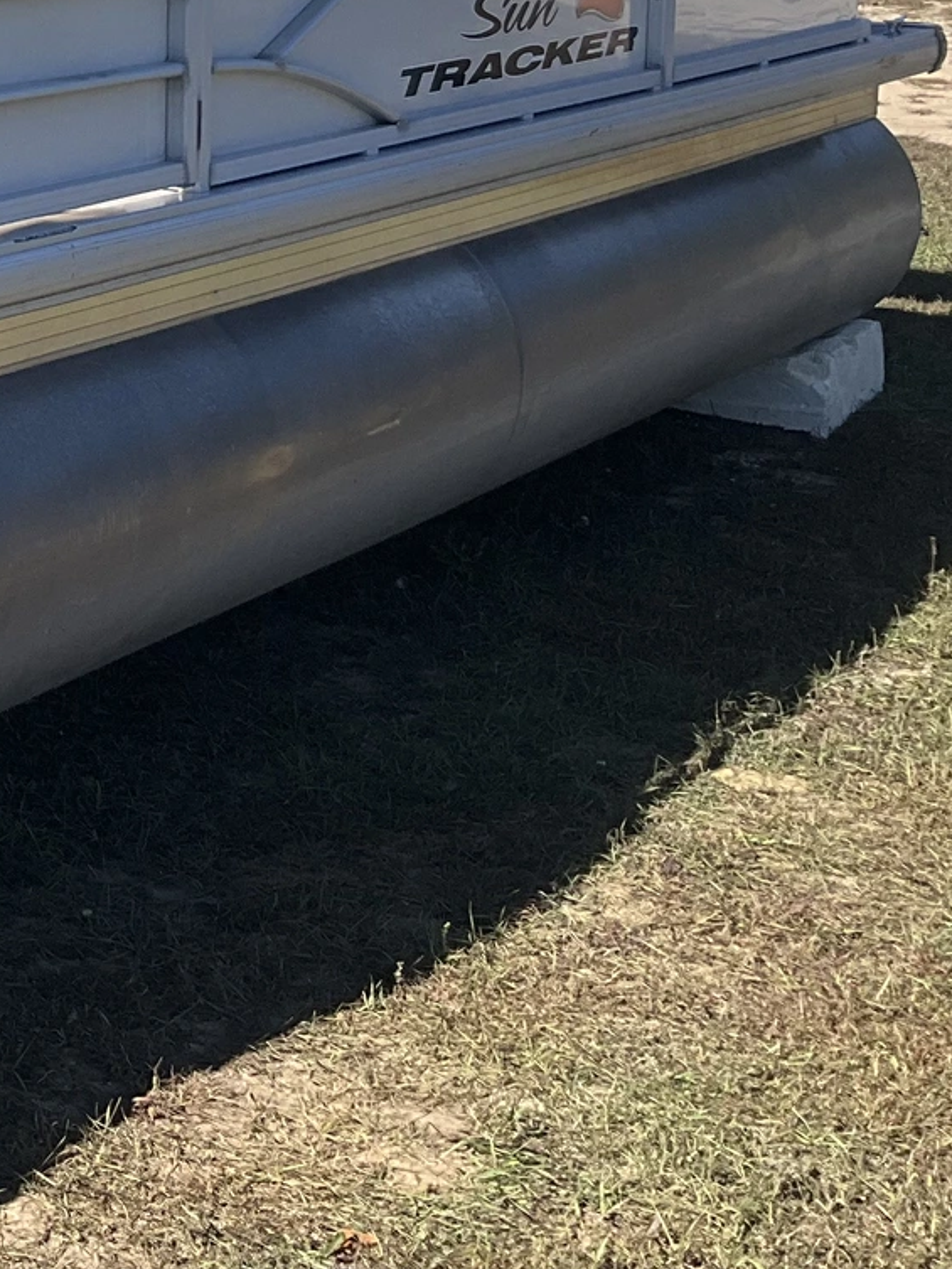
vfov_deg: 24.3
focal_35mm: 77
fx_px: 2823
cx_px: -617
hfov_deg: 16.7
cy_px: 19
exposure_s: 1/2141
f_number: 1.8
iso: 25
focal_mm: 3
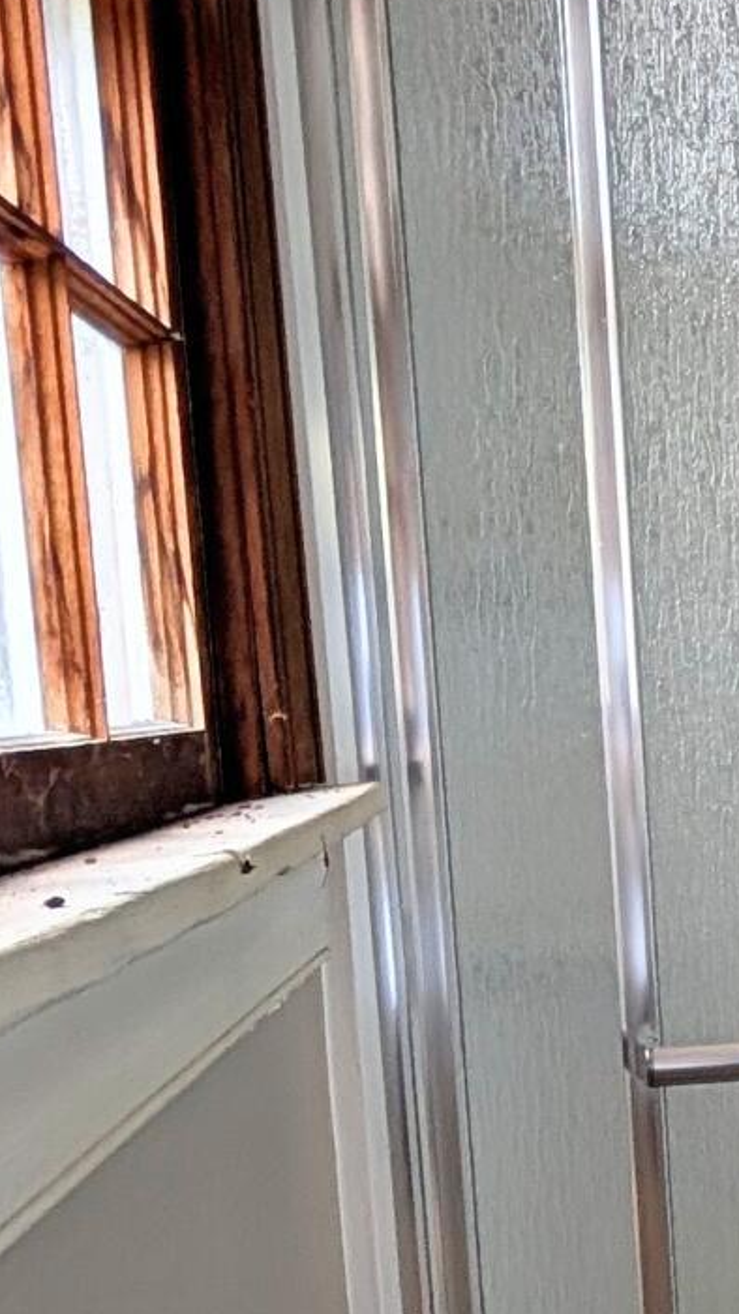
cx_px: 1476
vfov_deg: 36.5
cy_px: 948
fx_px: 1952
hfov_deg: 16.4
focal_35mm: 56
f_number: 1.7
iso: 63
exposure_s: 1/122
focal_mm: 2.02
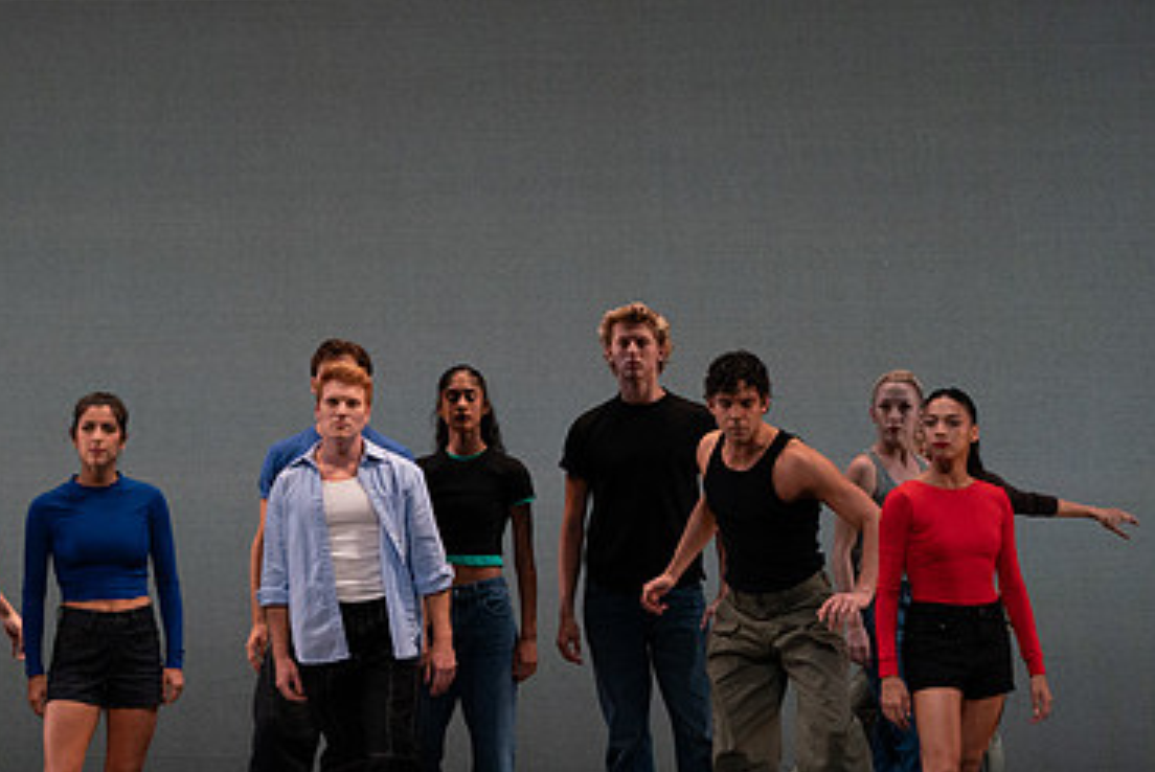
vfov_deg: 4.7
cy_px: 428
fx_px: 9311
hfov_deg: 7.1
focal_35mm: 290
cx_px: 292
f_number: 7.1
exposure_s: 1/640
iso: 4000
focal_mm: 184
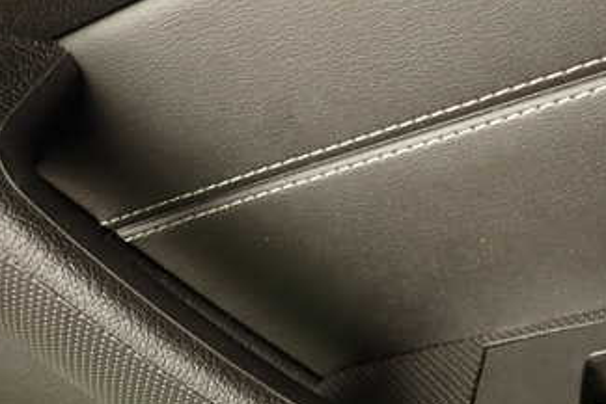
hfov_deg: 39.2
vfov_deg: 28.1
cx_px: 500
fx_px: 808
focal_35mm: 48
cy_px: 192
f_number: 2
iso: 160
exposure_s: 1/60
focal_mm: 4.5
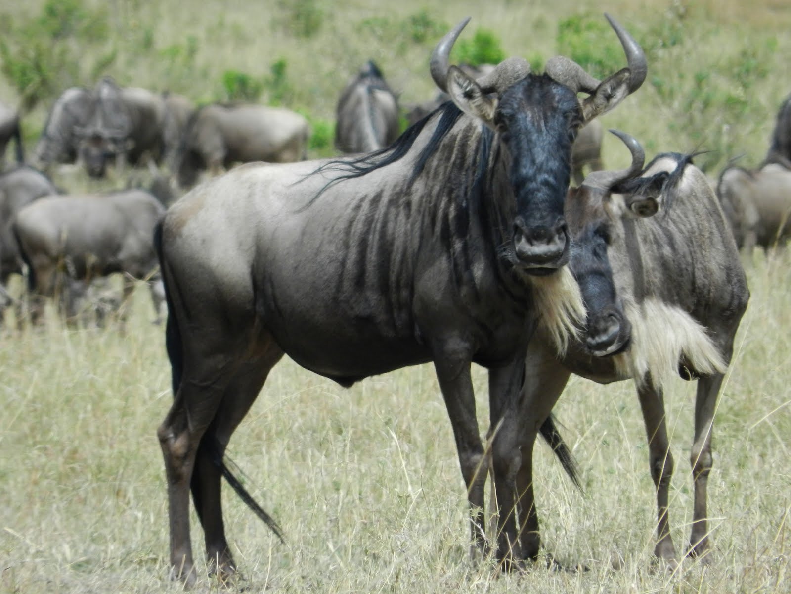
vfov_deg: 1.8
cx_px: 396
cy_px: 297
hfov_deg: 2.4
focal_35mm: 810
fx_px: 18509
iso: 400
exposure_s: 1/1000
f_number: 5.7
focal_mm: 144
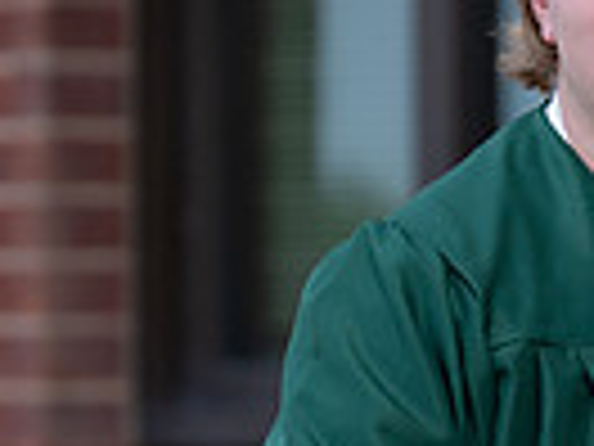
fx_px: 9918
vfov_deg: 2.6
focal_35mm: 578
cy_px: 341
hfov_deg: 3.4
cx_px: 731
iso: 400
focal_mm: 123
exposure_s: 1/1000
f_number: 2.8
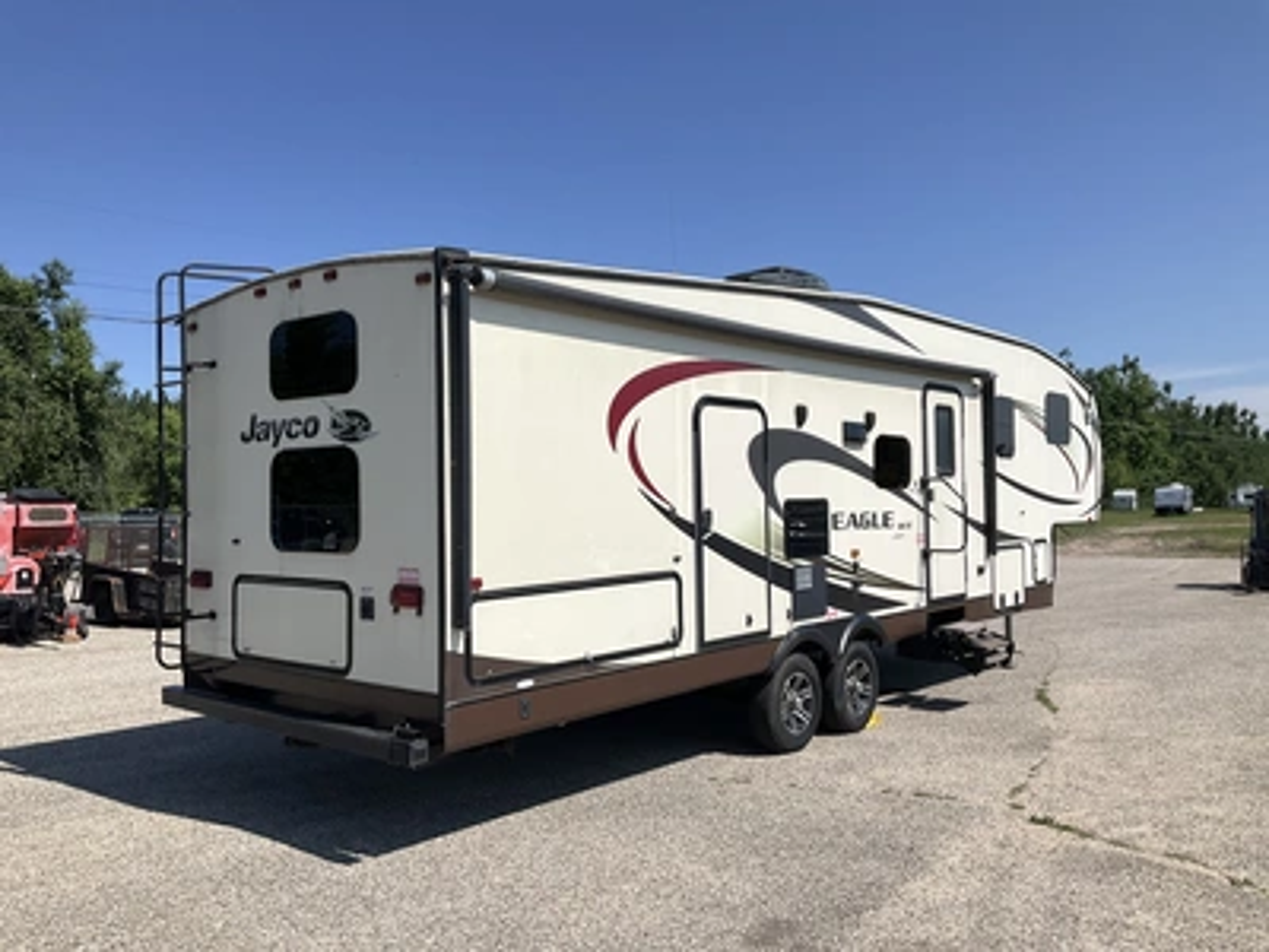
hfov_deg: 61.7
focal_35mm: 29
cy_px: 476
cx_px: 634
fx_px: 1063
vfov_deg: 48.2
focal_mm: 3
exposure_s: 1/3322
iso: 25
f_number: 1.8
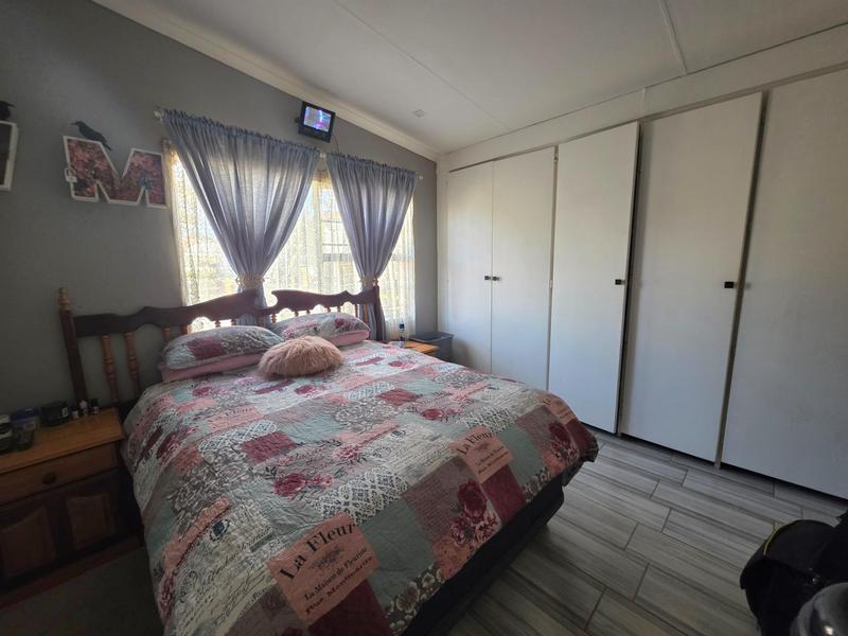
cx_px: 424
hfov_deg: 106.2
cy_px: 318
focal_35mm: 13
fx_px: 318
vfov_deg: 89.9
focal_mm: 2.2
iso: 250
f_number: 1.9
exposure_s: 1/50.3
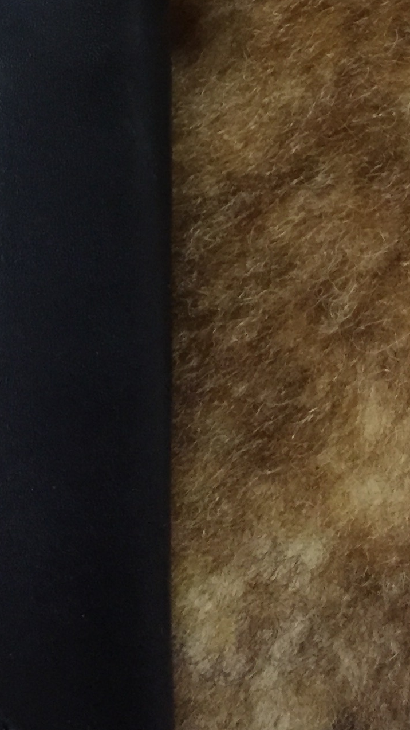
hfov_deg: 14.8
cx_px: 52
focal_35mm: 81
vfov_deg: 24.5
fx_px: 1566
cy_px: -60
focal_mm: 4.15
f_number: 2.2
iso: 250
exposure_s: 1/25
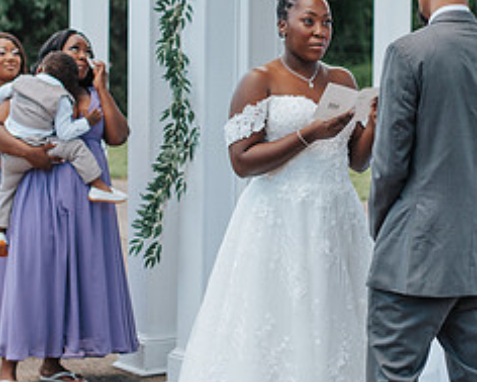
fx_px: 1667
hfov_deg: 16.3
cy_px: 108
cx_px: 297
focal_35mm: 118
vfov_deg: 13.0
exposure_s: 1/1250
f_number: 2.5
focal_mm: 50
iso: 200
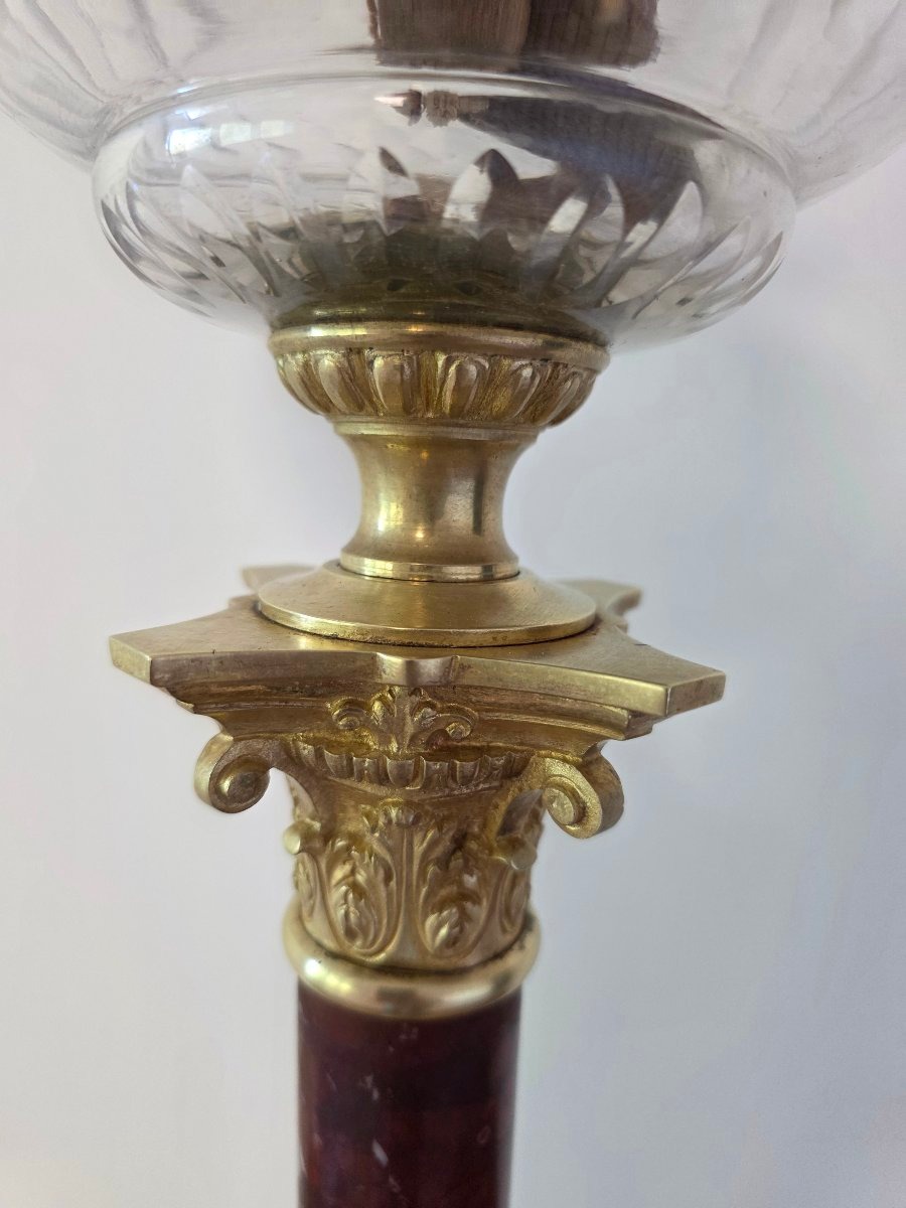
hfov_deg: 58.9
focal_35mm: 23
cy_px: 604
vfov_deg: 73.9
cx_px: 453
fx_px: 803
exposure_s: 1/100
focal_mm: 6.3
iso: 250
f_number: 1.7
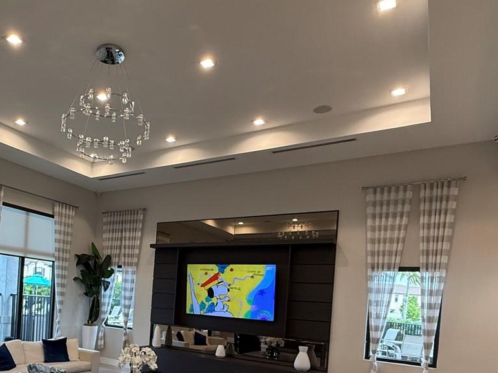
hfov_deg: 58.8
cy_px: 301
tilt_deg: +0.0
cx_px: 131
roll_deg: -1.5
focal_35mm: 29
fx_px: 417
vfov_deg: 45.6
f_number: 2.2
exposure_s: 1/120
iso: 250
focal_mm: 2.22
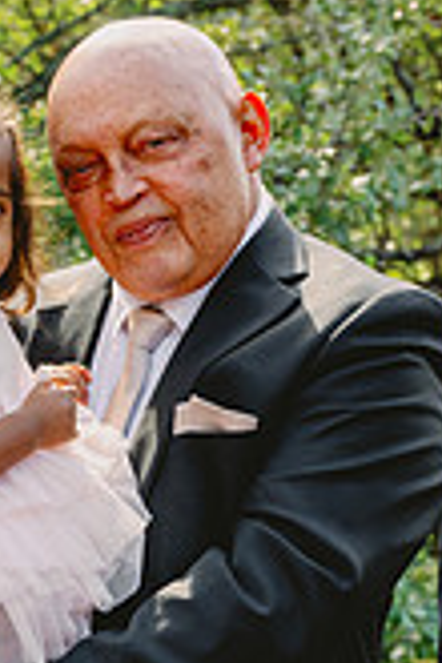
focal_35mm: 112
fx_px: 2063
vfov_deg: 18.2
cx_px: -28
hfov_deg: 12.1
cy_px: 410
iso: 200
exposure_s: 1/400
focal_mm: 41
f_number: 5.6
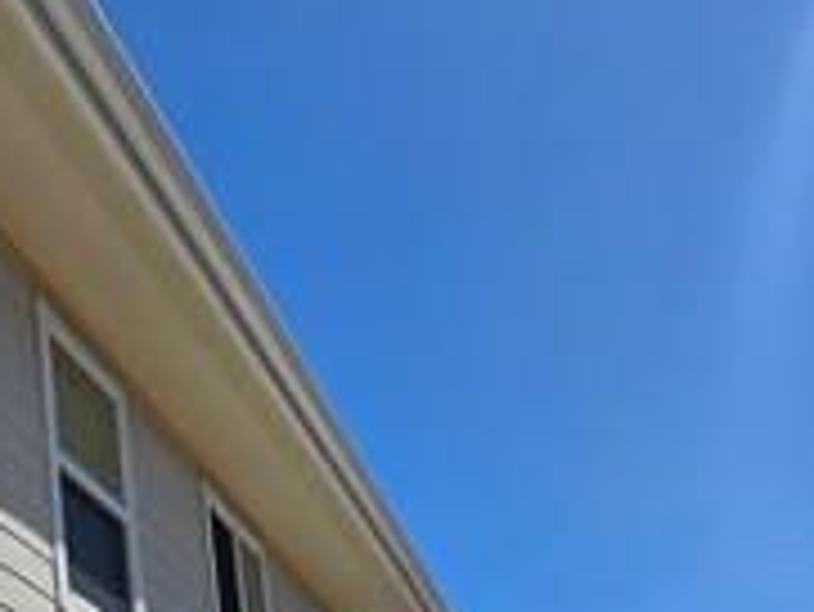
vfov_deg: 24.9
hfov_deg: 30.1
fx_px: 1082
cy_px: 896
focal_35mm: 46
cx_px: -310
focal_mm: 2.2
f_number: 1.9
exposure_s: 1/3126
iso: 32
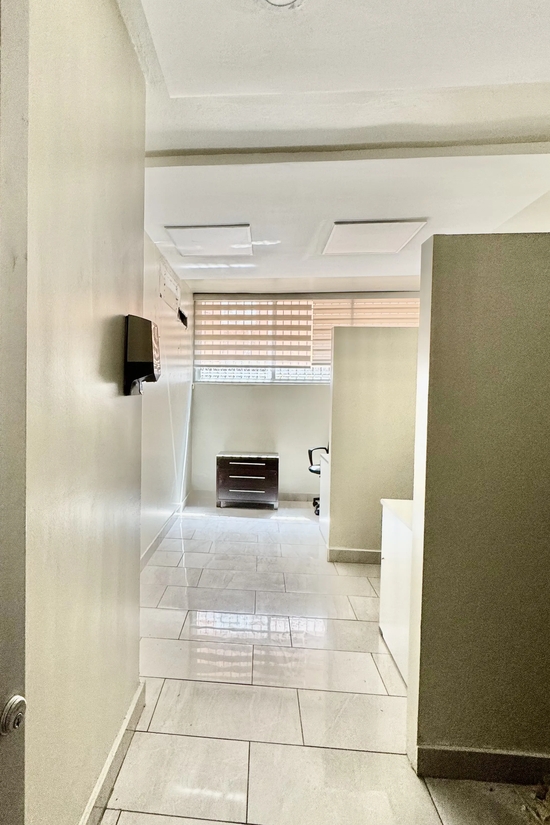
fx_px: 413
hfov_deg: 66.8
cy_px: 406
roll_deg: -1.0
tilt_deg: -2.8
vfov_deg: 90.0
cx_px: 224
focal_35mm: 18
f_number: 2.2
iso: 160
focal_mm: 2.22
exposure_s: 1/99
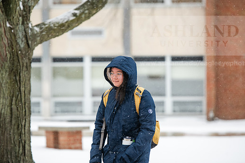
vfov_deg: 7.2
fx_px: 1300
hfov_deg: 10.8
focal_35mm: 191
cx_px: 118
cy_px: 73
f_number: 3.5
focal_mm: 170
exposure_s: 1/250
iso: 400
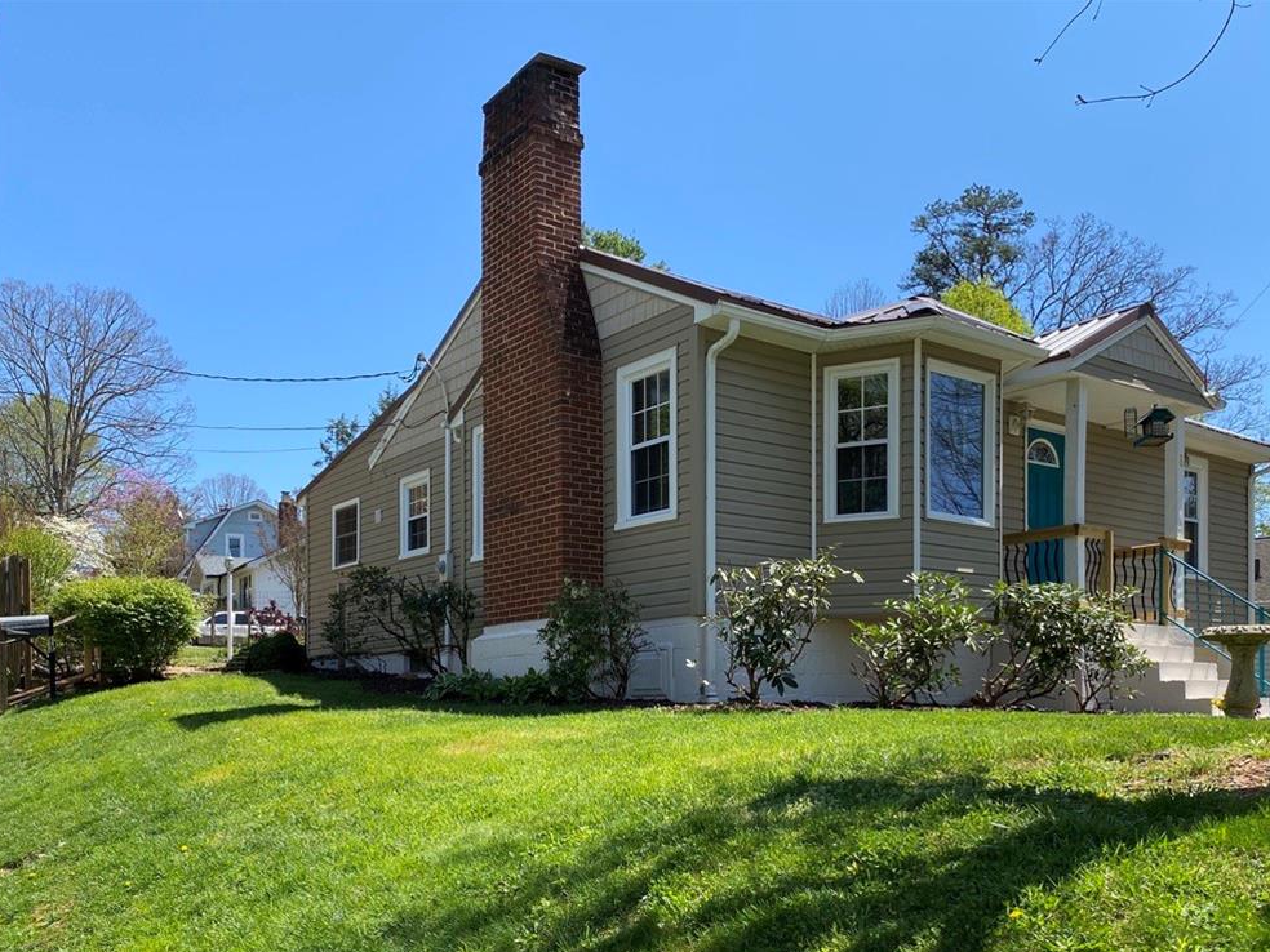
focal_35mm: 27
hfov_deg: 65.3
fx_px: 991
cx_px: 652
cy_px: 491
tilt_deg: +9.5
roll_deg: +0.8
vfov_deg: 51.3
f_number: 1.8
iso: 32
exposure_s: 1/1838
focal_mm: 4.25
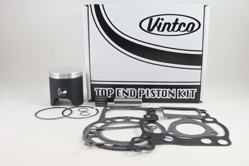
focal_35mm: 33
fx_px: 228
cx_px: 124
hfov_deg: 57.2
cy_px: 83
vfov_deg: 40.0
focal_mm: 12.3
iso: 500
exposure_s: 1/125
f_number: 3.8
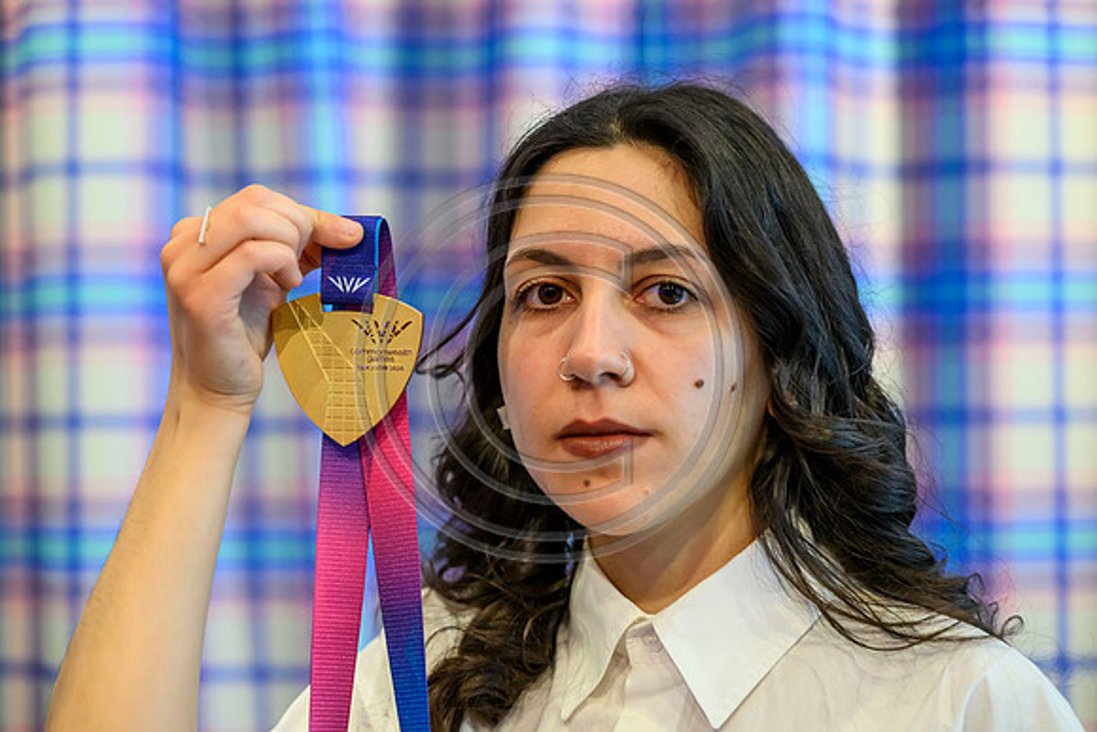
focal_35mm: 120
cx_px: 548
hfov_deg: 17.1
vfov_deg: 11.4
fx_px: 3657
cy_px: 366
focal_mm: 120
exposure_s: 1/250
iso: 3200
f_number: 3.2
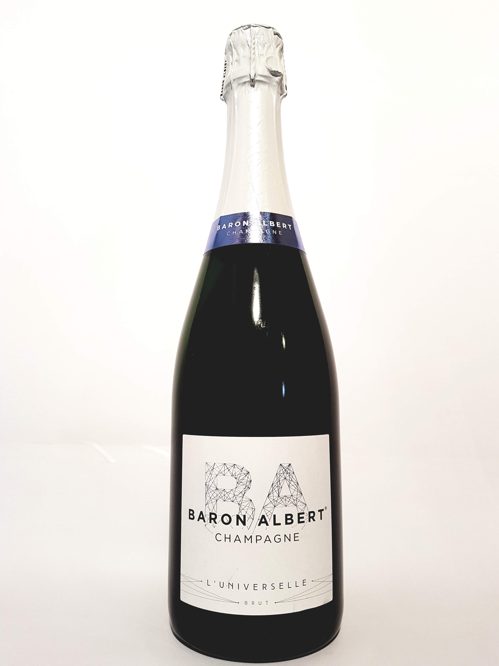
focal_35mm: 26
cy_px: 333
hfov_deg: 53.1
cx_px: 250
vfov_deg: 67.3
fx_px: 500
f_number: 1.7
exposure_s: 1/50
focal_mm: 4.2
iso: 64
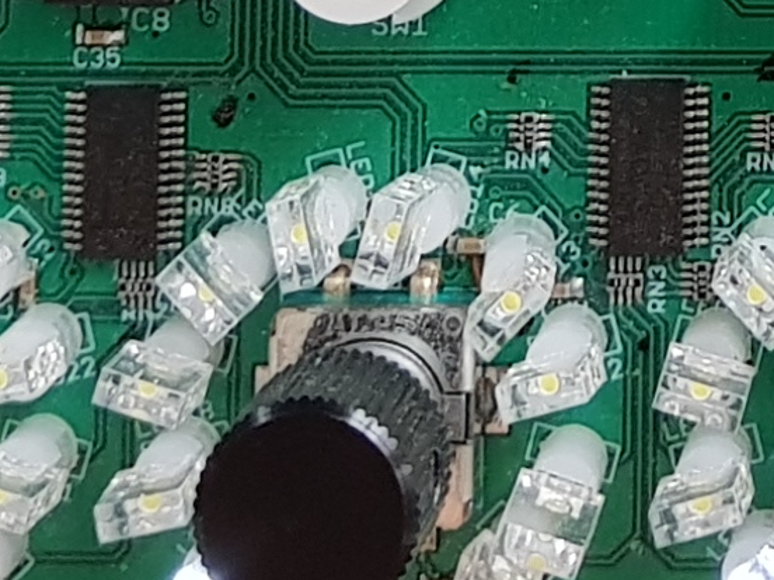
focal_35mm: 190
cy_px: -1334
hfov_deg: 10.1
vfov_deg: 6.8
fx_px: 4248
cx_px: 1082
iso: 64
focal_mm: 4.2
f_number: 1.7
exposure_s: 1/50
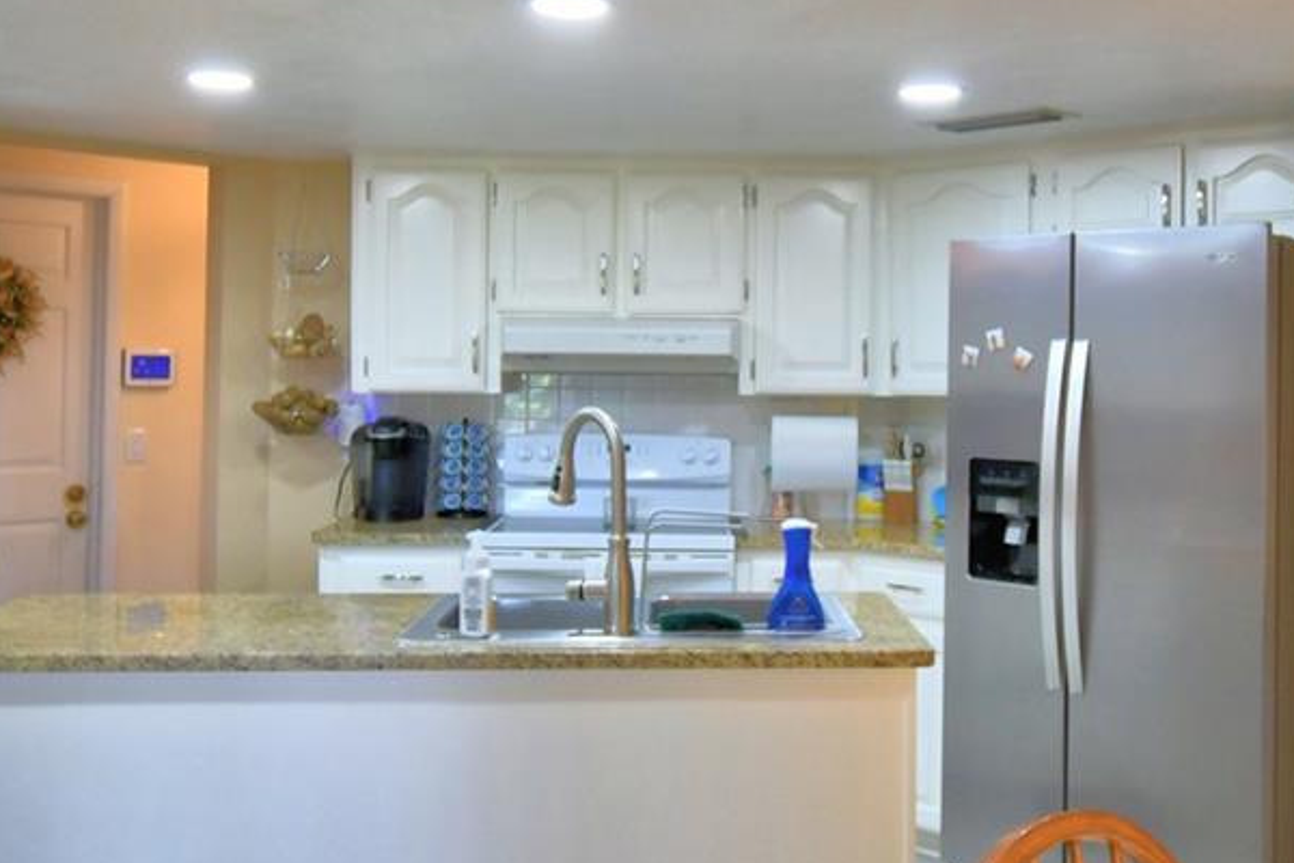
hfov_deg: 48.2
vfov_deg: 33.3
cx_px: 772
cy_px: 332
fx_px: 1438
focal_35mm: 40
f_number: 4.5
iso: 400
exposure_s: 1/60
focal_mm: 10
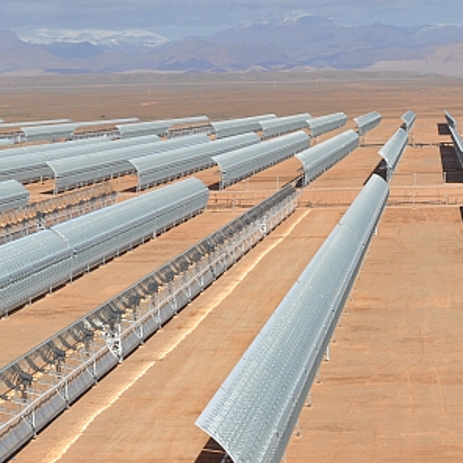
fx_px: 2346
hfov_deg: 11.2
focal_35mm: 155
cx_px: 363
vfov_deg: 11.2
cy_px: 355
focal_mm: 48
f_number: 11
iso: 200
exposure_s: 1/500
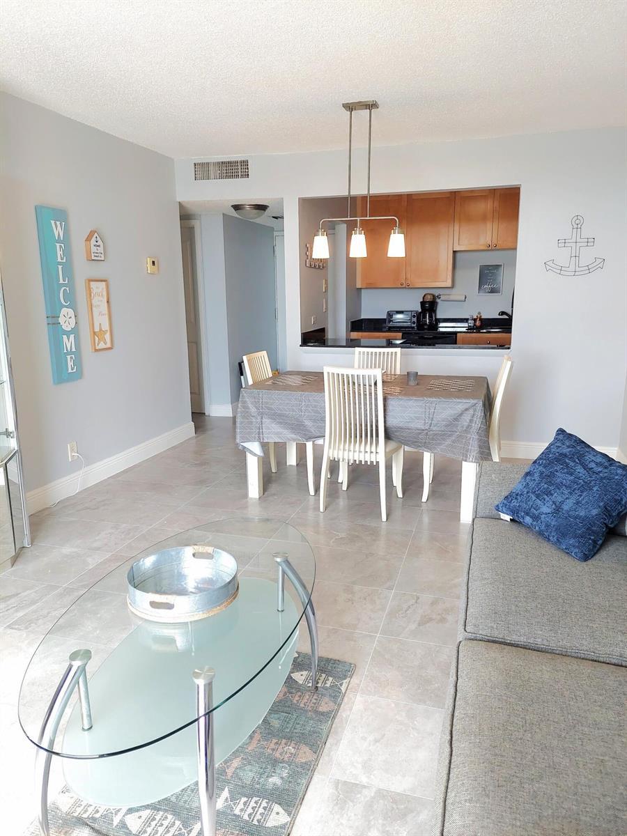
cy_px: 418
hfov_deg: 56.8
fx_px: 580
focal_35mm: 24
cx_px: 314
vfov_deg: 71.6
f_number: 1.8
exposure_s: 1/120
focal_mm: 5.23
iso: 100
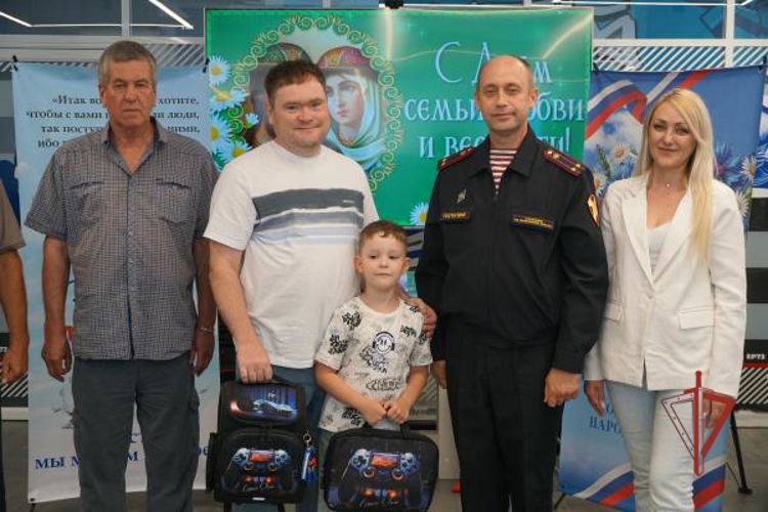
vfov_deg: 25.1
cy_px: 256
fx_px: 1152
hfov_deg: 36.9
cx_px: 384
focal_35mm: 54
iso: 500
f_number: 4.5
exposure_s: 1/160
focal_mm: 36
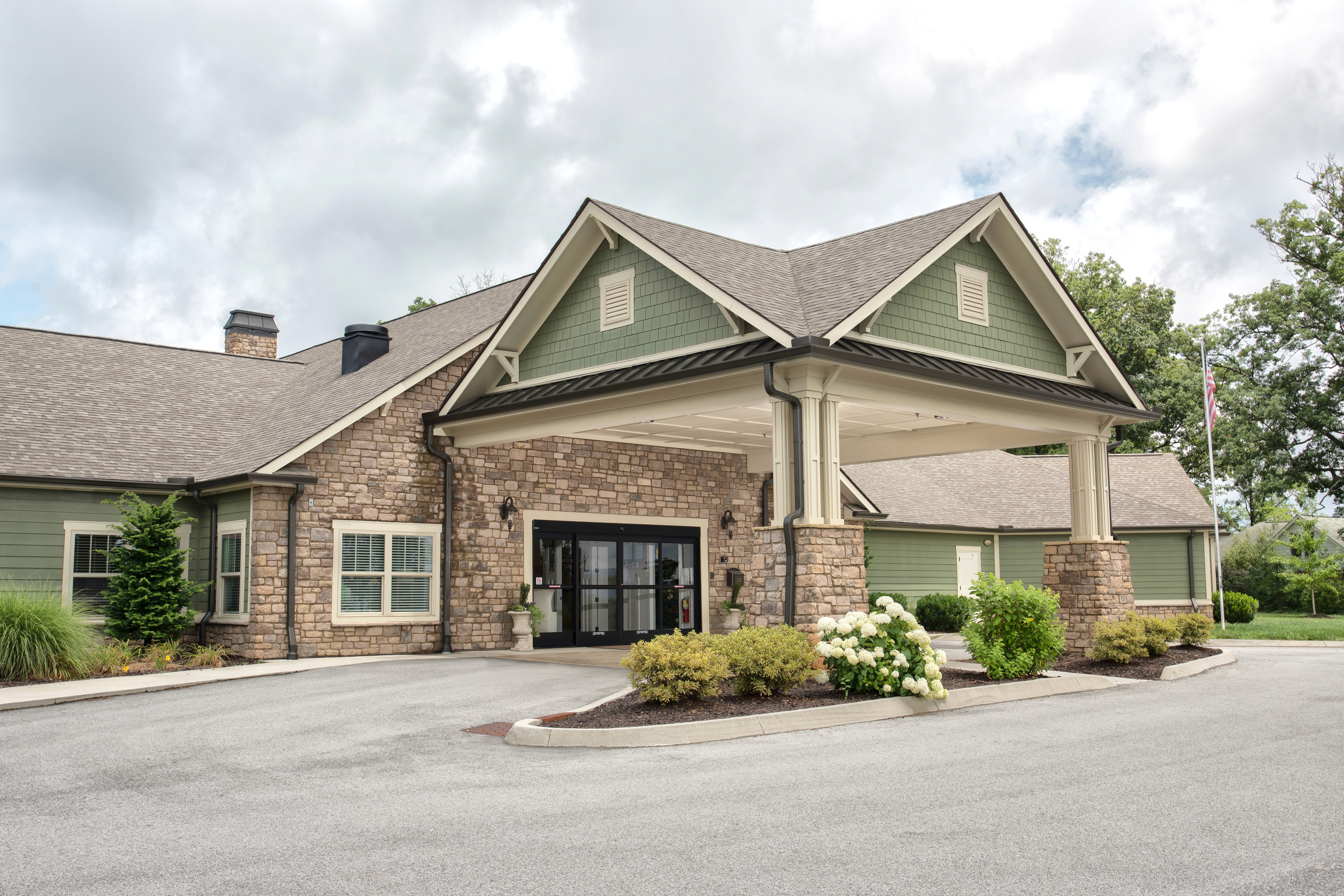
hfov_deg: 54.4
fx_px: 1307
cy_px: 448
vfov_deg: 37.9
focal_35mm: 35
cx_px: 672
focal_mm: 35
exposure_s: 1/125
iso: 125
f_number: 8
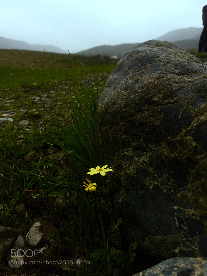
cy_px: 138
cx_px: 104
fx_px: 231
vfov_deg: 61.7
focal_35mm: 29
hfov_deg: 48.2
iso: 32
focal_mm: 4.15
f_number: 2.2
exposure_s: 1/388
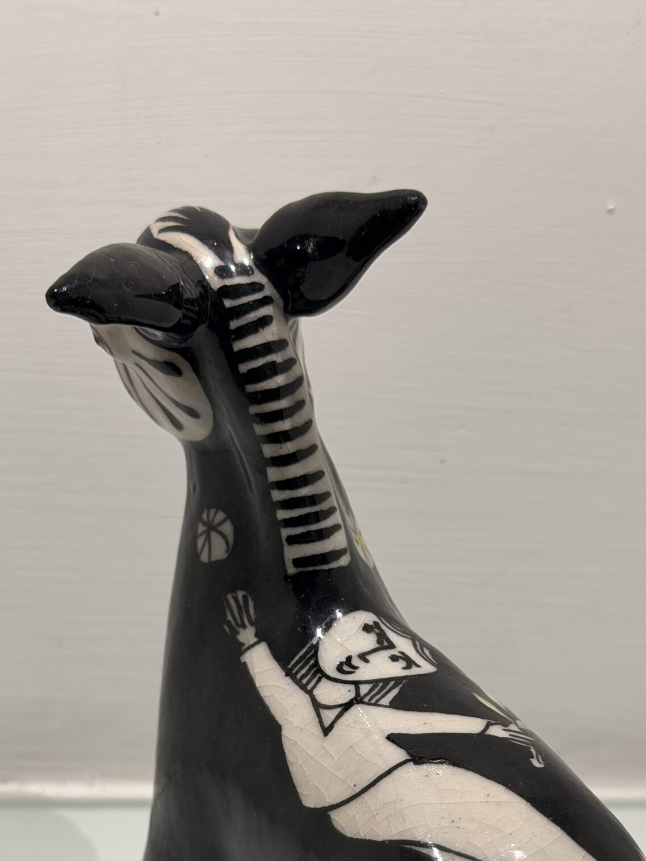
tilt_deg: -29.5
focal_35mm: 81
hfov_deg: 18.2
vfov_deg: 23.7
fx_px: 2015
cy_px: 700
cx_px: 391
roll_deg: -4.6
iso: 64
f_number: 1.78
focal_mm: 6.76
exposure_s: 1/121
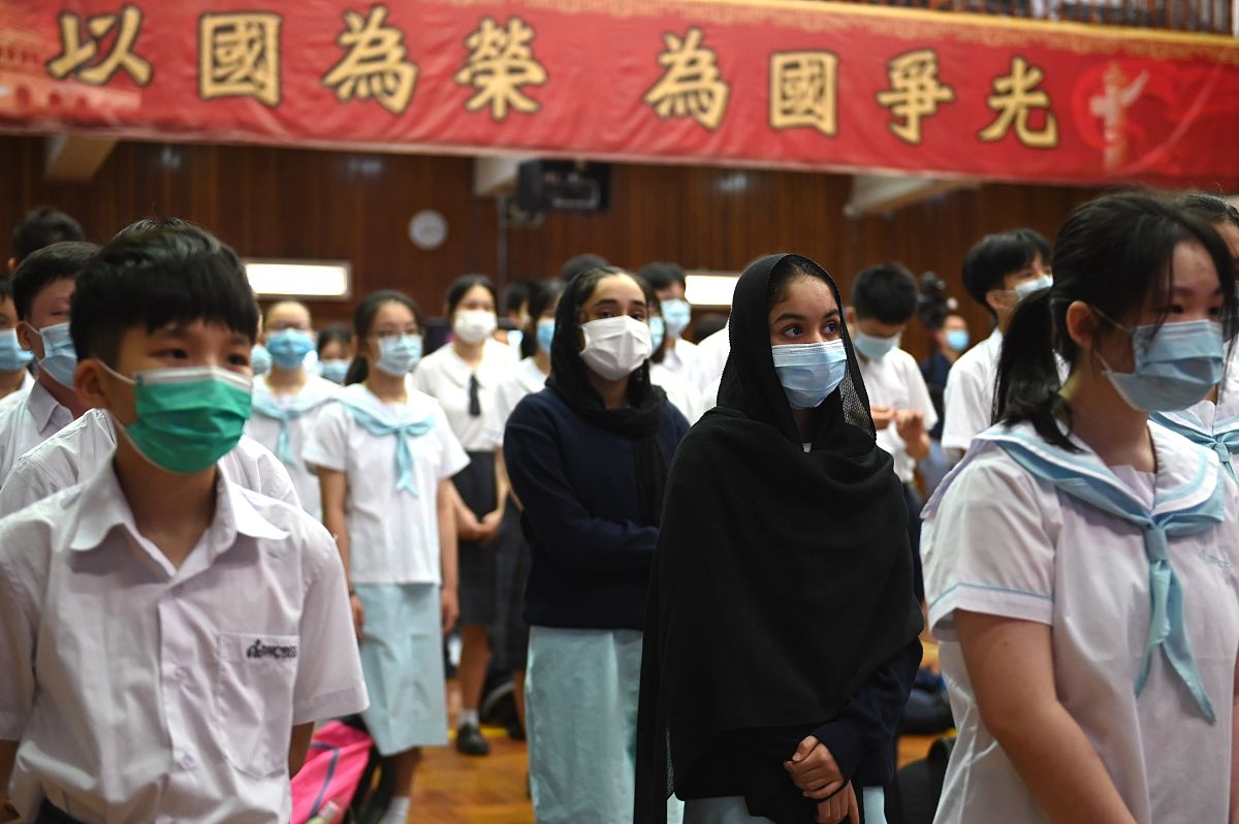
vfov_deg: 25.9
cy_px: 412
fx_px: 1788
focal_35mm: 52
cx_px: 620
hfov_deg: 38.2
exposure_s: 1/200
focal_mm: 52
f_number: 2.8
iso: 1400
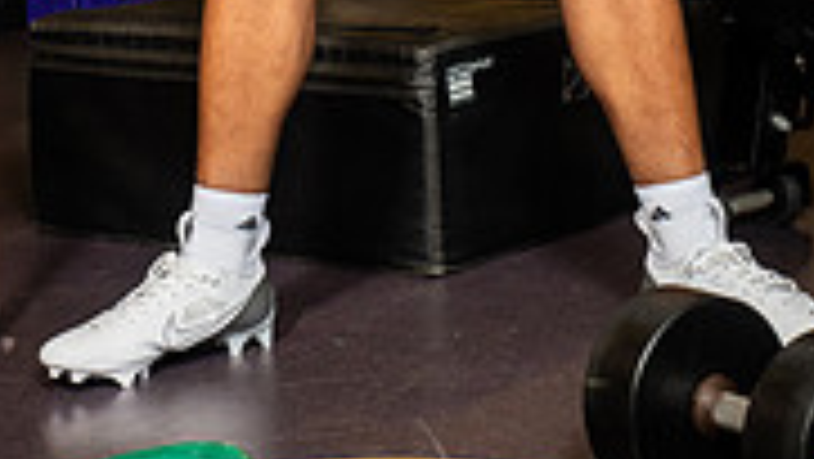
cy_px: -526
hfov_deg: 17.9
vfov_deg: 9.3
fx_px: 2591
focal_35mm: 120
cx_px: 405
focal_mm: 46
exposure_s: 1/250
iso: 500
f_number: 5.6
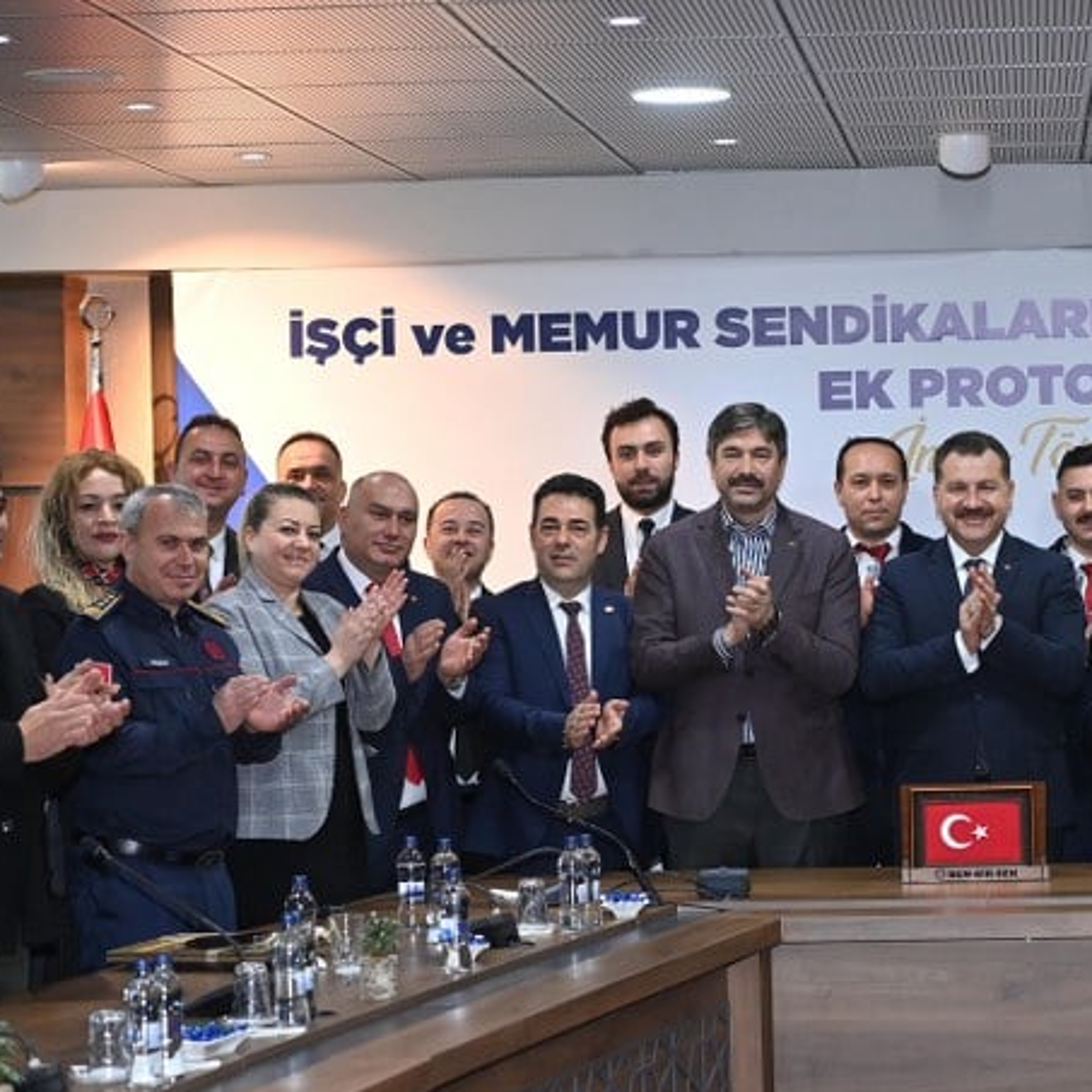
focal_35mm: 105
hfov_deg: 16.5
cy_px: 524
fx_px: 3747
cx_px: 870
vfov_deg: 16.6
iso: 1600
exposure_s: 1/250
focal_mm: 70
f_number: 3.5
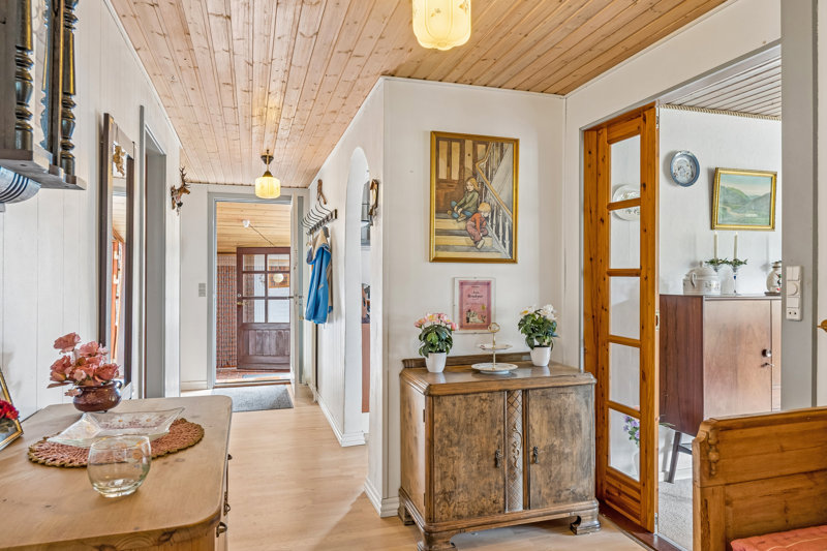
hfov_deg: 73.8
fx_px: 551
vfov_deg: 53.1
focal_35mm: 24
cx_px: 414
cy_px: 276
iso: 200
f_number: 8
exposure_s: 1
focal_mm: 16
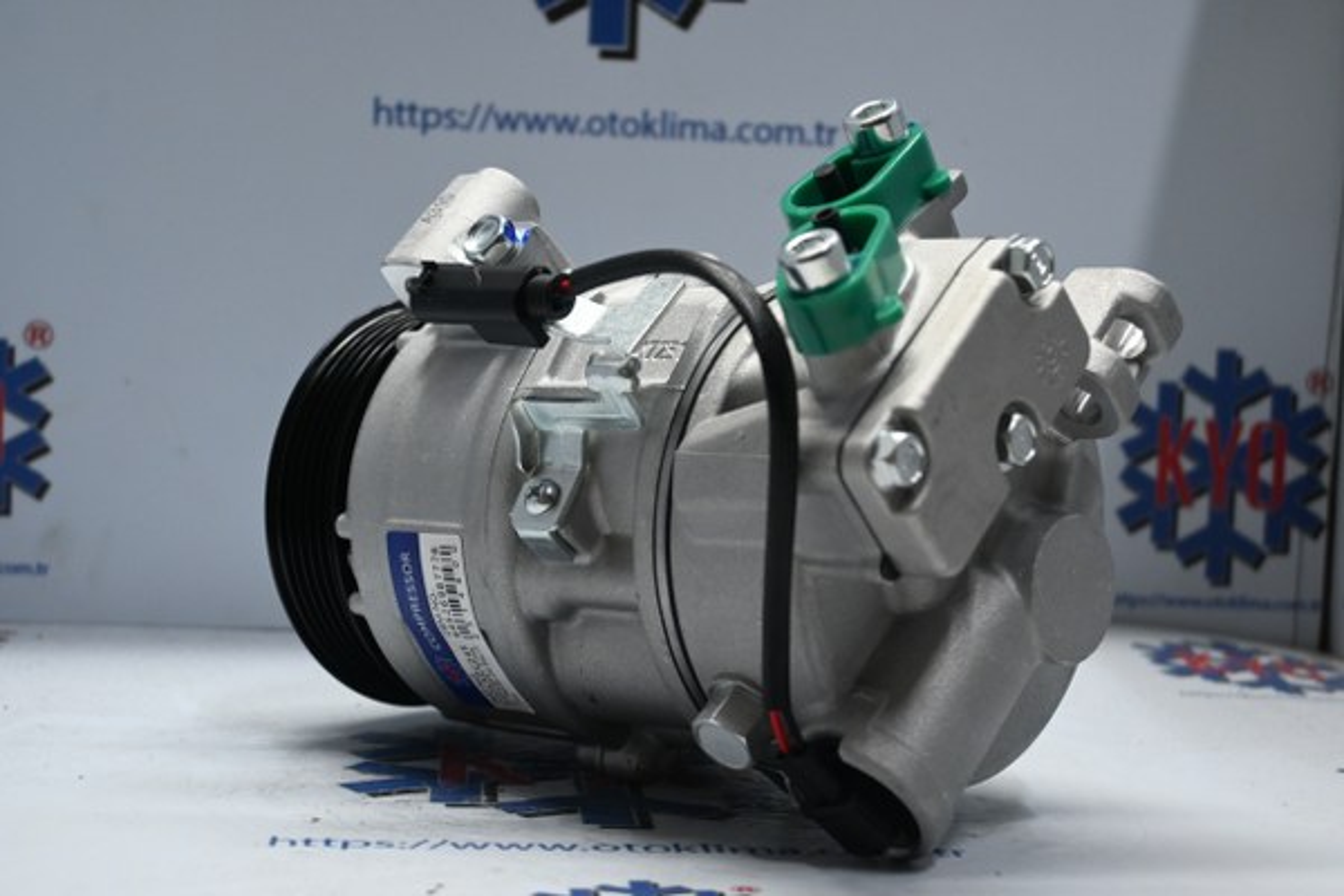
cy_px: 448
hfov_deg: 30.5
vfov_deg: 20.6
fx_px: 2464
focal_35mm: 66
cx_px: 672
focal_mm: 44
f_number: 6
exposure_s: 1/80
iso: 1400
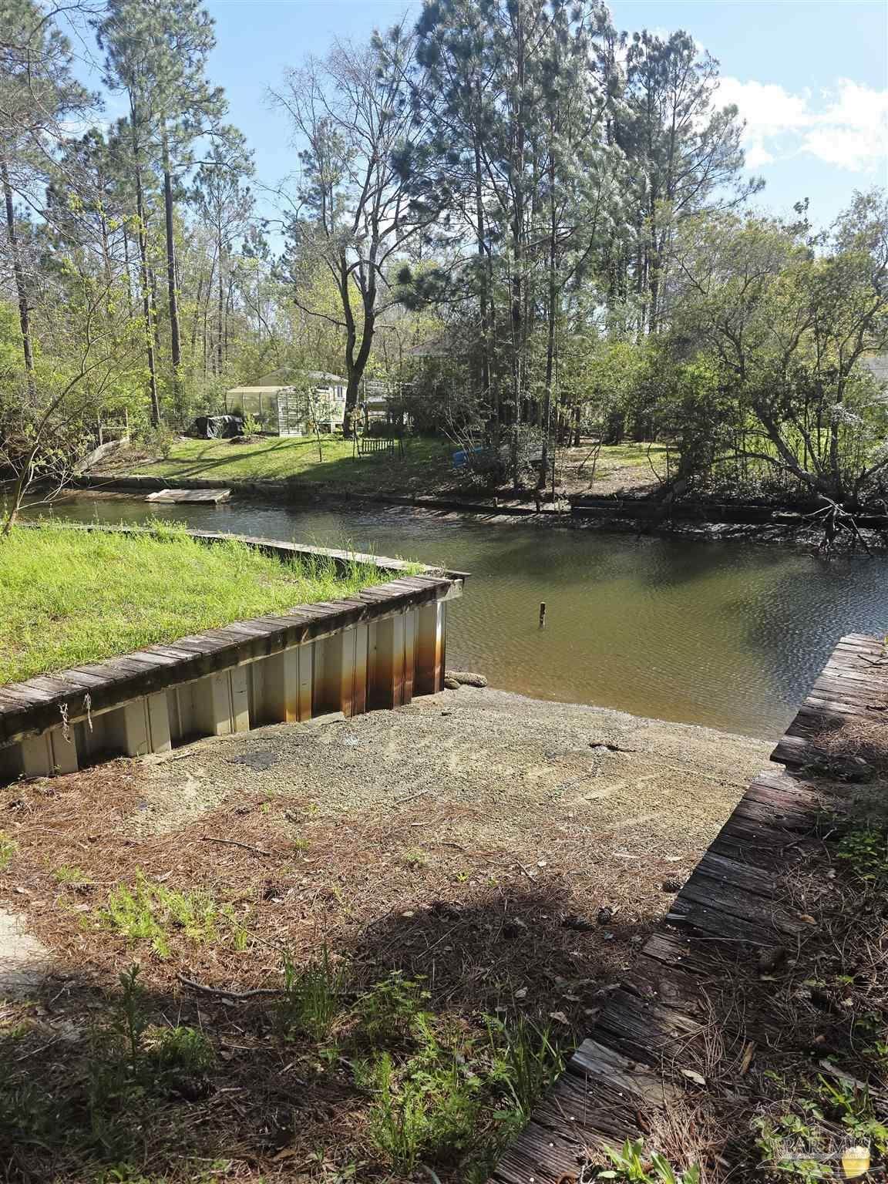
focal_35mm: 23
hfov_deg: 58.9
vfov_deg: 73.9
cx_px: 444
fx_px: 787
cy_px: 592
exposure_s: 1/433
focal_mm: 6.3
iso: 12
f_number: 1.7
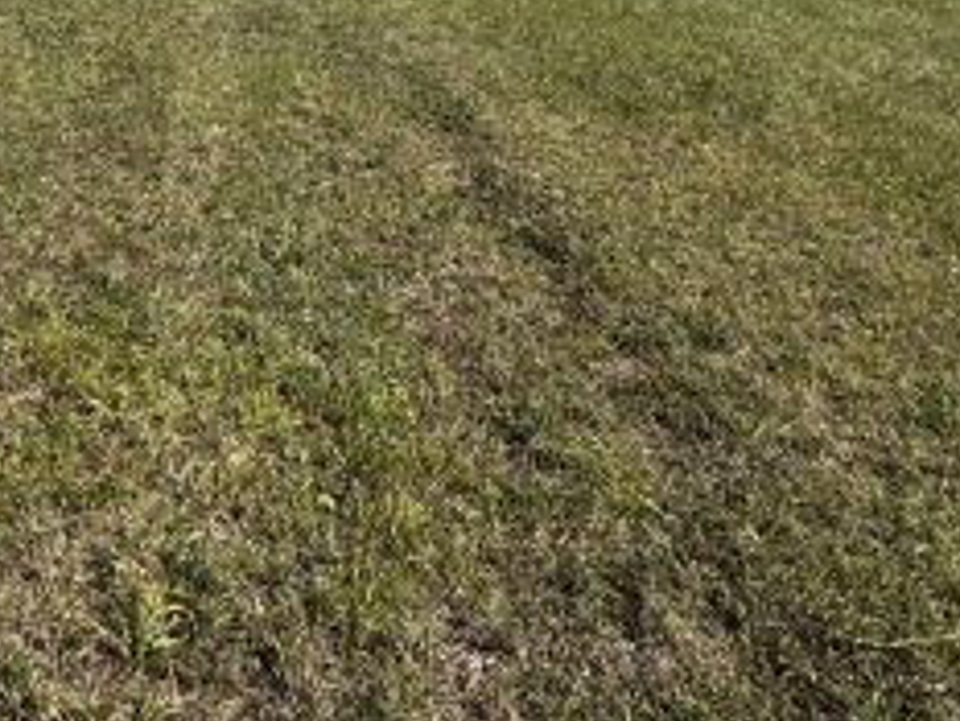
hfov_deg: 44.6
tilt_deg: -1.0
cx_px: 200
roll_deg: +1.7
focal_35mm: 40
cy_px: -247
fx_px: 1110
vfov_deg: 28.5
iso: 50
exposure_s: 1/2028
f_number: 2.2
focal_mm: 2.22
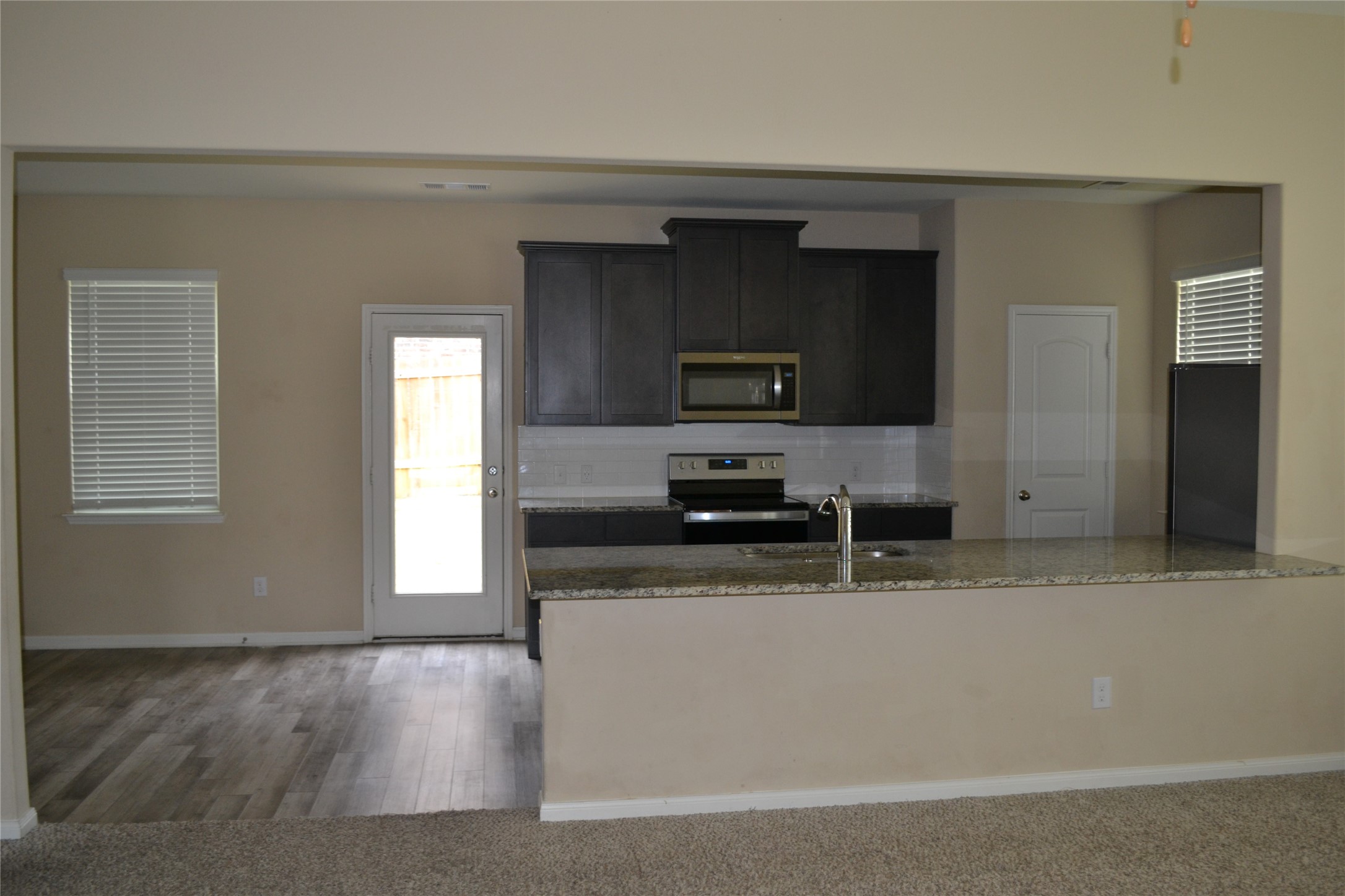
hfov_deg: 61.9
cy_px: 448
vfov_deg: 43.6
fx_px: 1121
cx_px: 672
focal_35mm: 30
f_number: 4
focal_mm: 20
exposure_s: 1/60
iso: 400
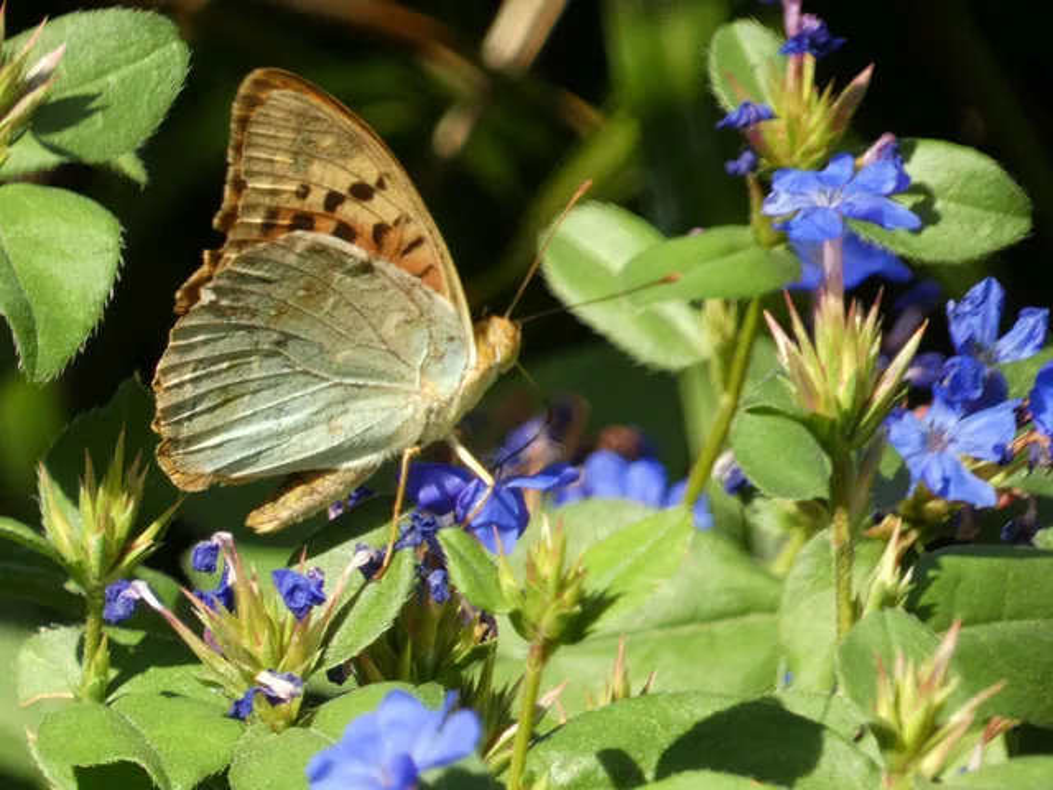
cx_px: 526
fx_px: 30419
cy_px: 395
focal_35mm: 1000
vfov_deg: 1.5
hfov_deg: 2.0
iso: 125
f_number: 5.6
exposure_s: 1/125
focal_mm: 179.2
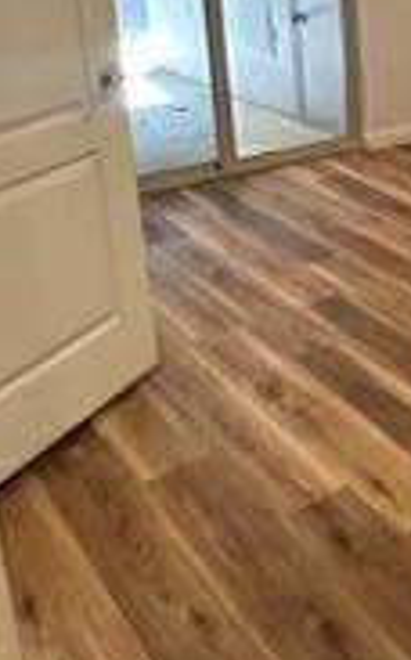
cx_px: 570
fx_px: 934
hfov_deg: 21.7
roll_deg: -0.6
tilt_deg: -14.7
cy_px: 133
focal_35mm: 52
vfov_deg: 37.5
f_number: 2.2
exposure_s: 1/60
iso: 320
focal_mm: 2.22
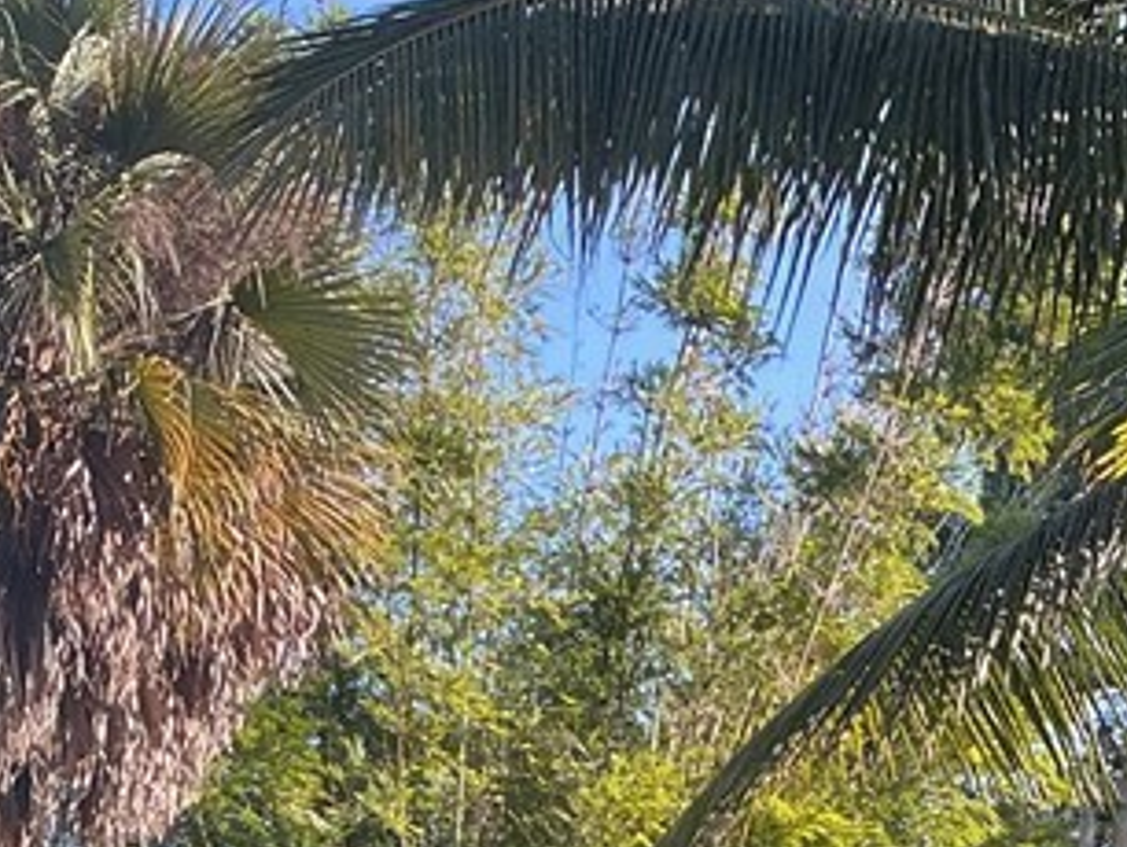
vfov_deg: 14.1
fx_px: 3161
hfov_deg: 19.0
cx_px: 1400
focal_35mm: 97
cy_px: 1329
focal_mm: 3
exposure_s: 1/269
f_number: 1.8
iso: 25
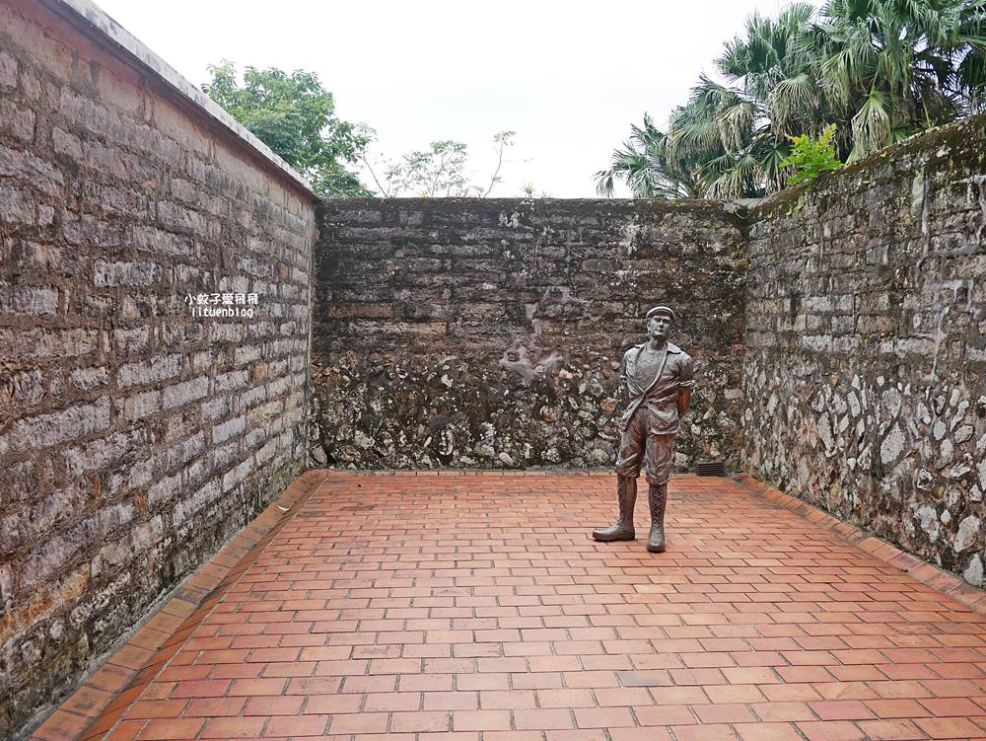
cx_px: 493
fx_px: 798
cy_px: 370
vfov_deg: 49.8
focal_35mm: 28
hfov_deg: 63.4
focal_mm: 14
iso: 200
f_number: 3.2
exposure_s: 1/640
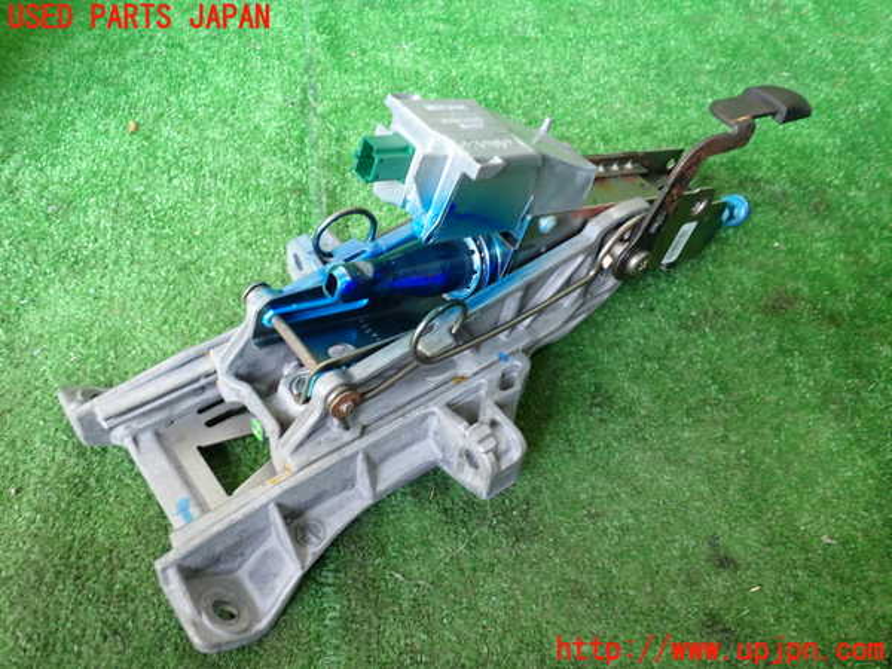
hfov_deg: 60.0
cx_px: 446
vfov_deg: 46.8
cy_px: 334
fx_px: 773
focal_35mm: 30
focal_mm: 5.4
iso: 200
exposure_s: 1/40
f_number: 2.3
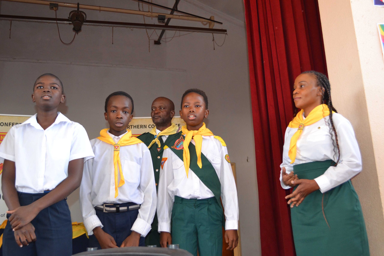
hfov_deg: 49.6
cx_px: 192
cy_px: 128
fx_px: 416
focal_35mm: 39
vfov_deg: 34.2
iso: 900
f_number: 4.2
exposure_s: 1/60
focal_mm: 26
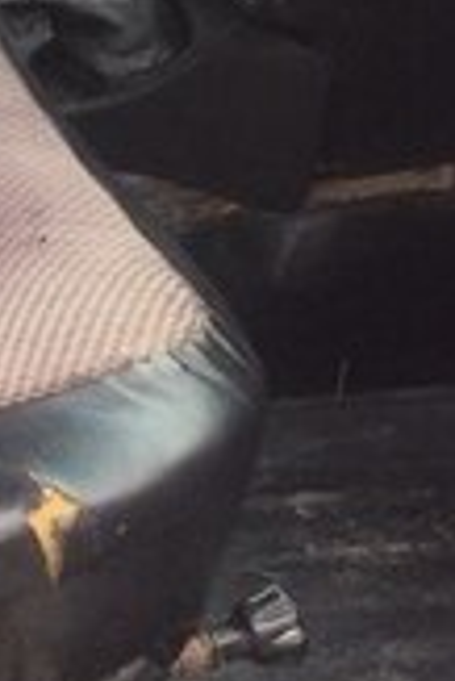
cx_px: -296
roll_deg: -3.6
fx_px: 2308
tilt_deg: -29.6
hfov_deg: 10.7
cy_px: -61
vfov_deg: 16.3
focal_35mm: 122
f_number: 2.2
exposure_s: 1/33
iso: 50
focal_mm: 4.15
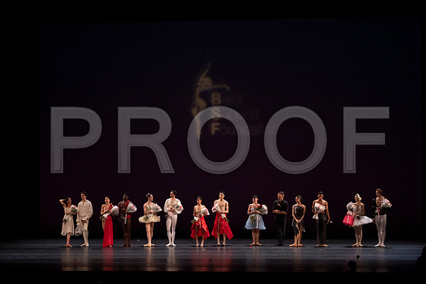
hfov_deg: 20.4
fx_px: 1184
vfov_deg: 13.7
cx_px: 213
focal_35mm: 100
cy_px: 142
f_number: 13
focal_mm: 100
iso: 12800
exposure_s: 1/320
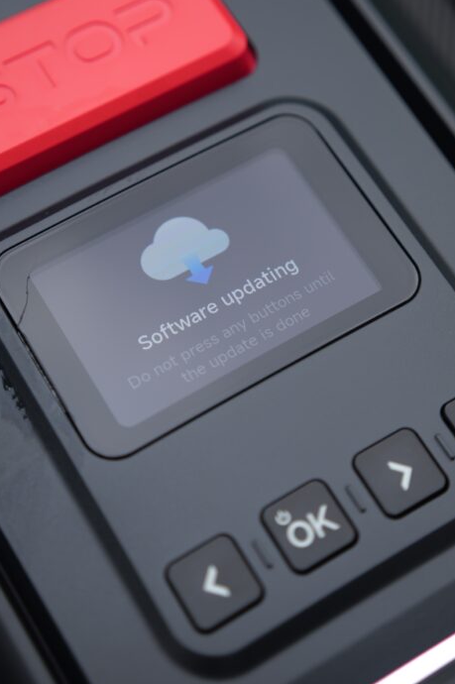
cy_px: 262
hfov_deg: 20.3
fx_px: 1272
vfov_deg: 30.0
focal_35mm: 67
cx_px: 235
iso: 100
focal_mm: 50
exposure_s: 1/125
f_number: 2.5
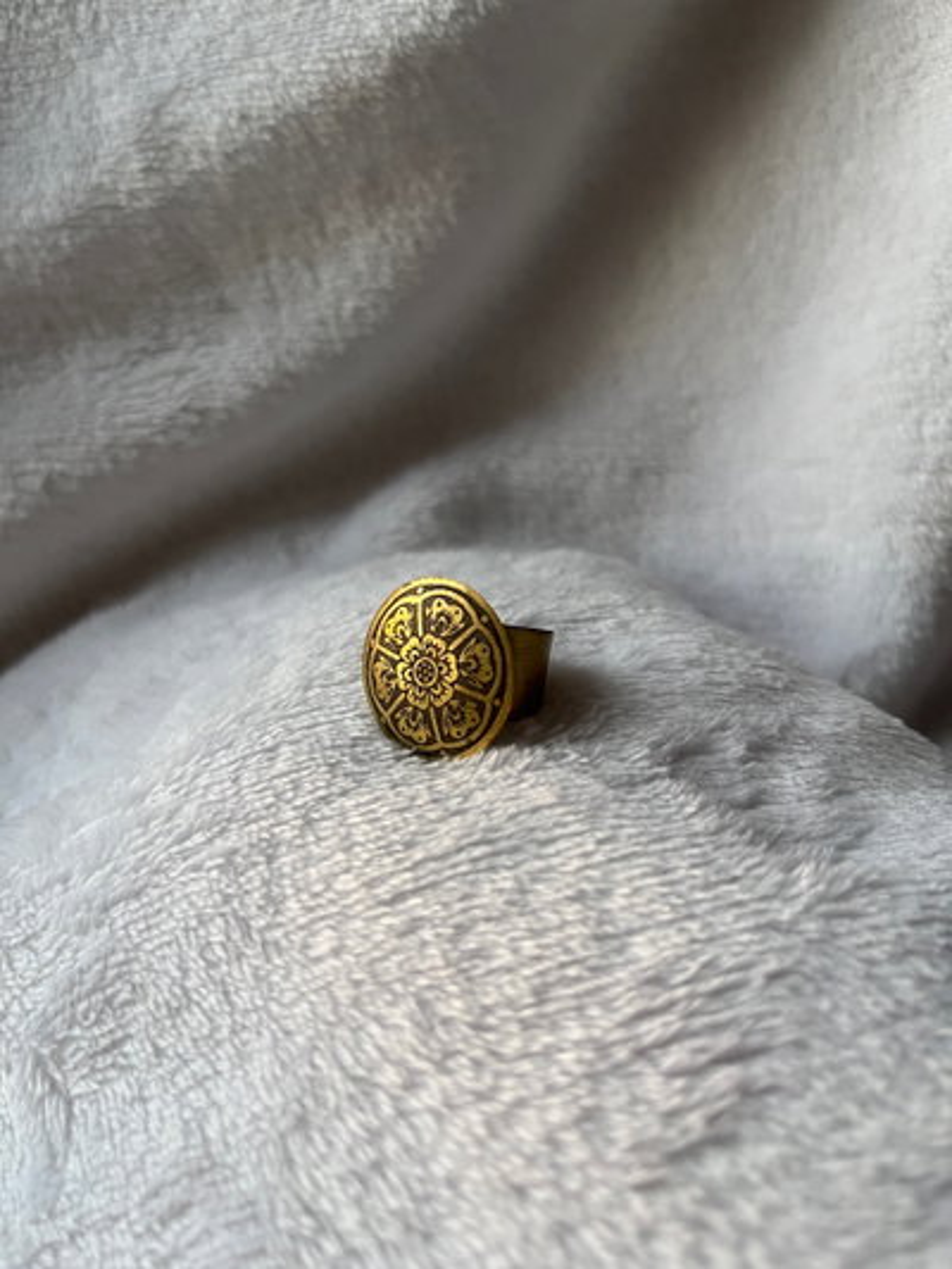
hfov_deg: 53.1
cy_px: 634
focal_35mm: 26
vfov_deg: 67.3
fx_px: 953
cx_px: 476
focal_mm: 5.1
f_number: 1.6
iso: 80
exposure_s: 1/60
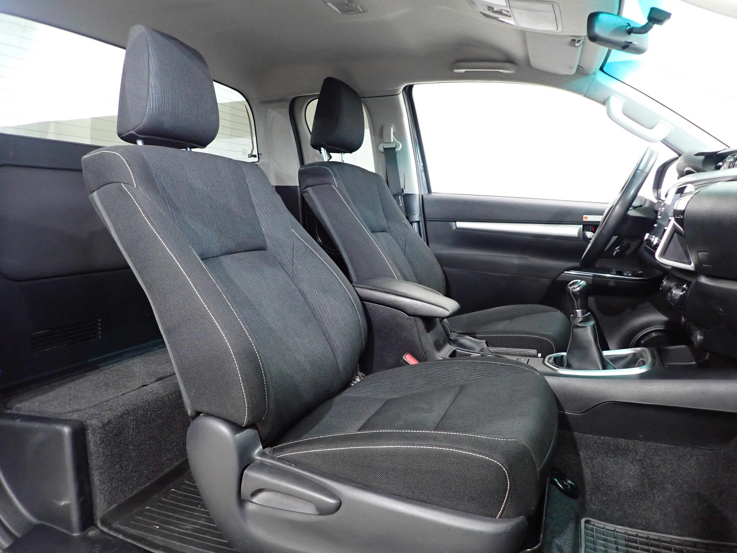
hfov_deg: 69.4
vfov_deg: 54.9
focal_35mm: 25
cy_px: 276
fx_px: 532
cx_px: 368
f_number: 2
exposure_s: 1/30
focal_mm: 4.5
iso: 640
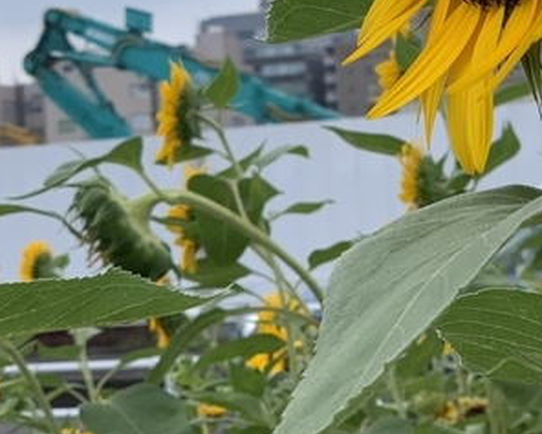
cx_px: 331
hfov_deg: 14.0
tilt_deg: +6.1
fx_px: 2198
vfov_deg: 11.2
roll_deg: +2.0
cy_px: 11
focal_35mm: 137
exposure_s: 1/1497
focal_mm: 6
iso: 16
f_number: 2.4
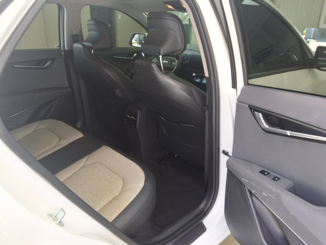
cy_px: 122
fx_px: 264
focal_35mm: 28
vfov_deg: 49.7
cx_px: 163
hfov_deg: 63.4
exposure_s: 1/60
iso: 40
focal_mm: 2.91
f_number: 1.9
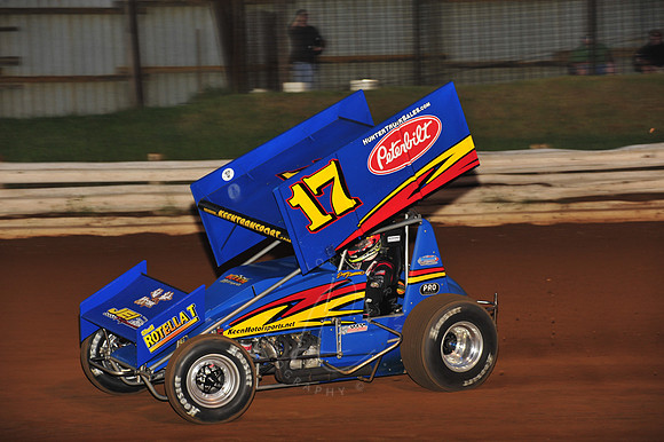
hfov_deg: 16.4
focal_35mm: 125
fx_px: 2304
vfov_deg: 11.0
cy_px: 221
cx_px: 332
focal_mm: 125
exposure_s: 1/320
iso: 800
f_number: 6.3
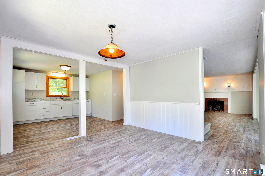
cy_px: 88
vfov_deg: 77.2
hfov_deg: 100.5
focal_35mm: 15
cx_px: 132
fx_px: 110
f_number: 5
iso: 400
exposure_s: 1/50
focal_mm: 10
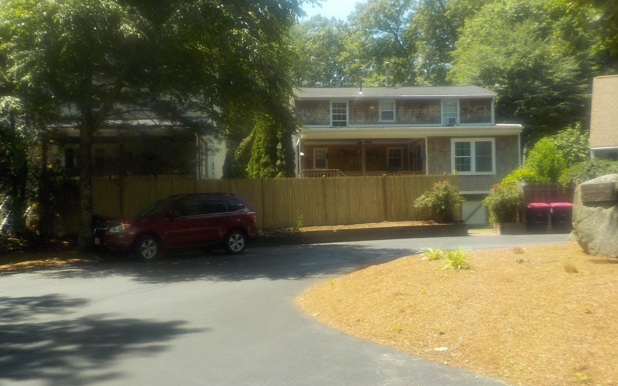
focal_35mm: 36
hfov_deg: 53.9
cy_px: 216
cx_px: 278
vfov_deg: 35.3
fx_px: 606
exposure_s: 1/400
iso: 125
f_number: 3.3
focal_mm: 4.1
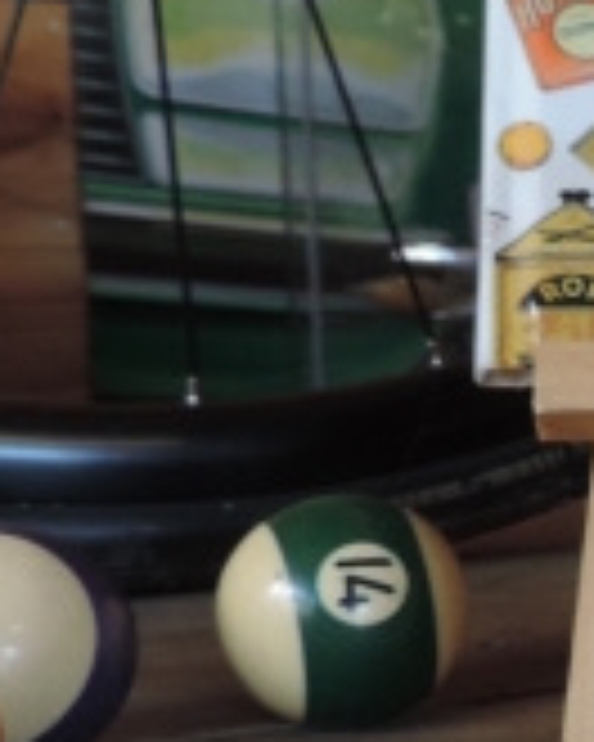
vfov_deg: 22.5
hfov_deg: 15.2
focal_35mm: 85
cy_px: 369
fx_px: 1868
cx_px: 1120
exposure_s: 1/30
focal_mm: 4.3
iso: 320
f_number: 3
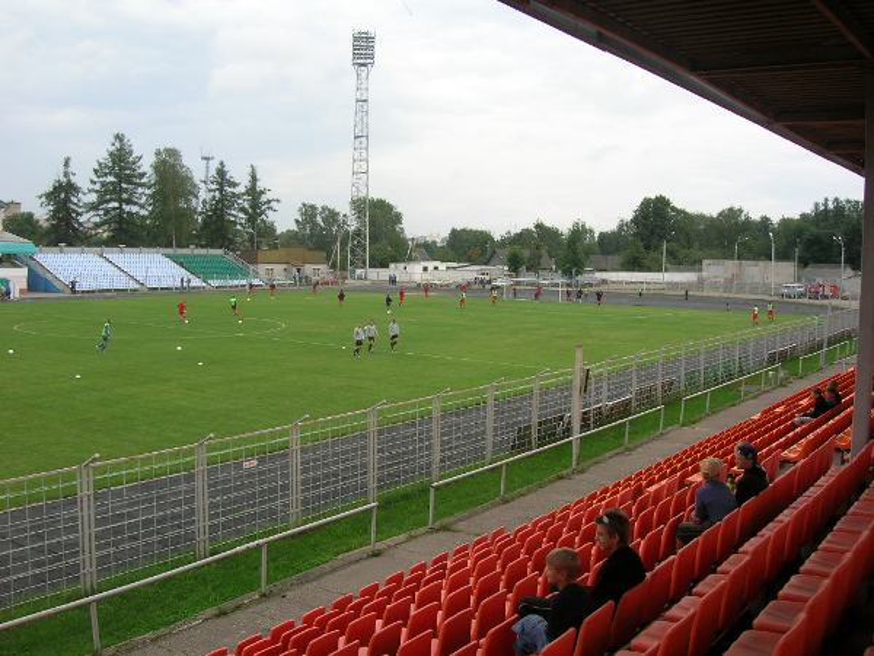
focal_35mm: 34
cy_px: 328
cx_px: 437
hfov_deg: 54.0
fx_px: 858
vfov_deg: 41.8
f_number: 4.9
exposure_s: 1/117
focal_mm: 5.7
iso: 50
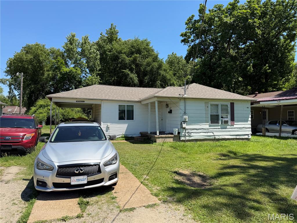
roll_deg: +0.1
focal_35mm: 24
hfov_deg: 71.6
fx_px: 206
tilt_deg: +0.8
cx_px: 148
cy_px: 112
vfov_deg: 56.8
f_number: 1.78
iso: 80
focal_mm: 6.76
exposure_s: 1/3759
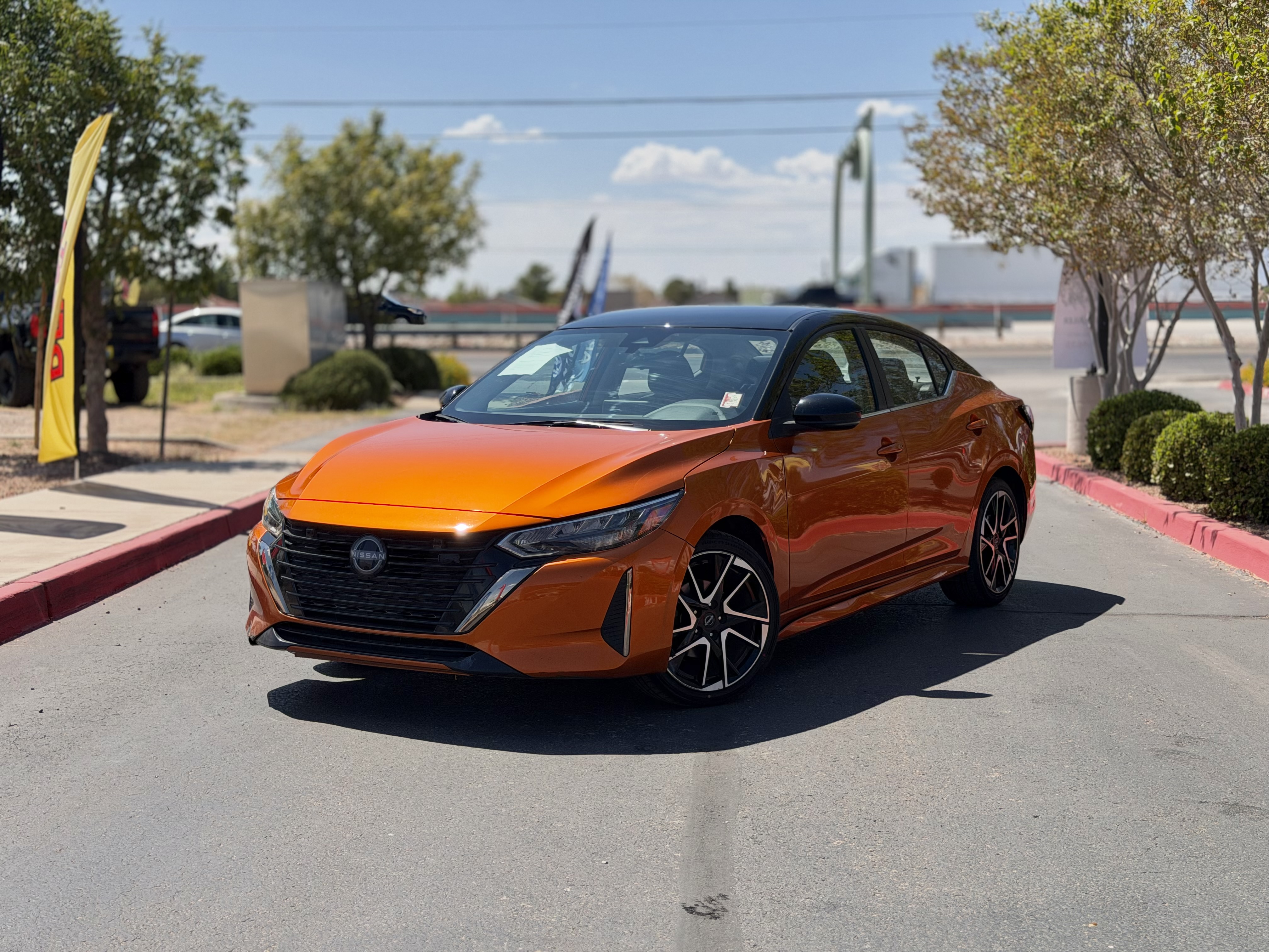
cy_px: 476
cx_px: 634
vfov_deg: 30.3
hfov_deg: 39.7
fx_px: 1760
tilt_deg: -4.9
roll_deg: +0.8
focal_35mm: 48
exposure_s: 1/5587
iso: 80
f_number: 1.78
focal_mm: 6.76
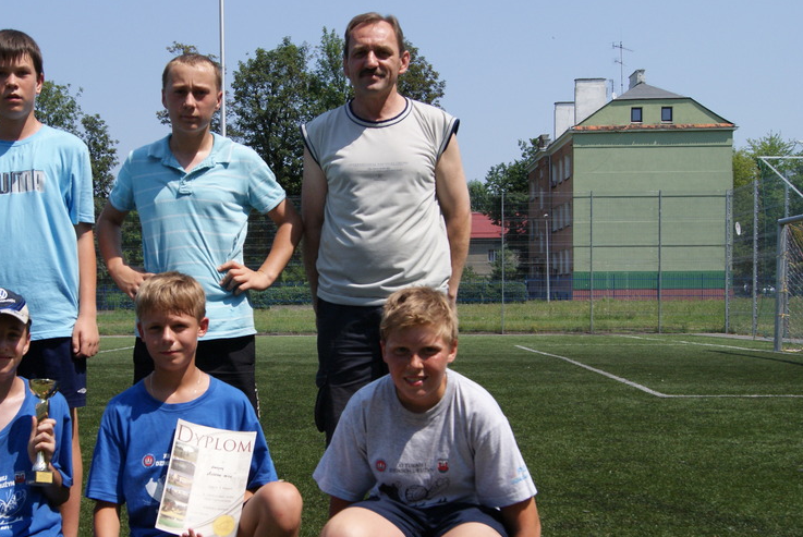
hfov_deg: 39.1
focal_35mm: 50
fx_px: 1116
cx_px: 266
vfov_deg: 26.9
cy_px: 344
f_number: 6.3
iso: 400
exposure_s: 1/2000
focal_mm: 24
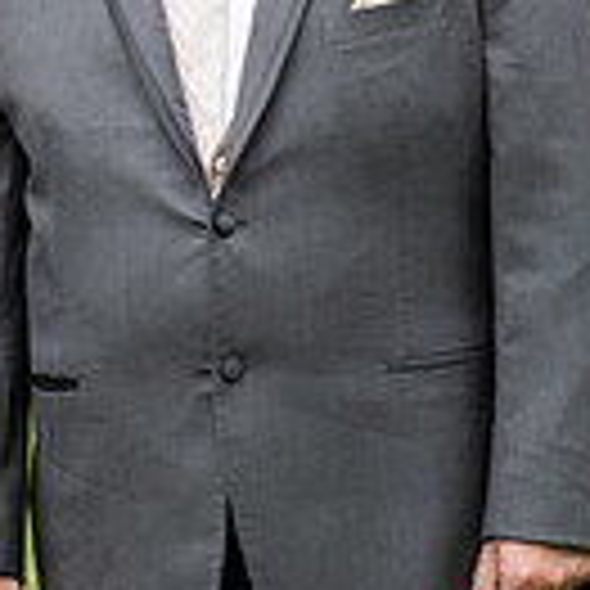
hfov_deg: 6.9
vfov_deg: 7.0
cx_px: -97
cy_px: 5
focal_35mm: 251
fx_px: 4840
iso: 160
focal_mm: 62
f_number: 2.8
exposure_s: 1/500
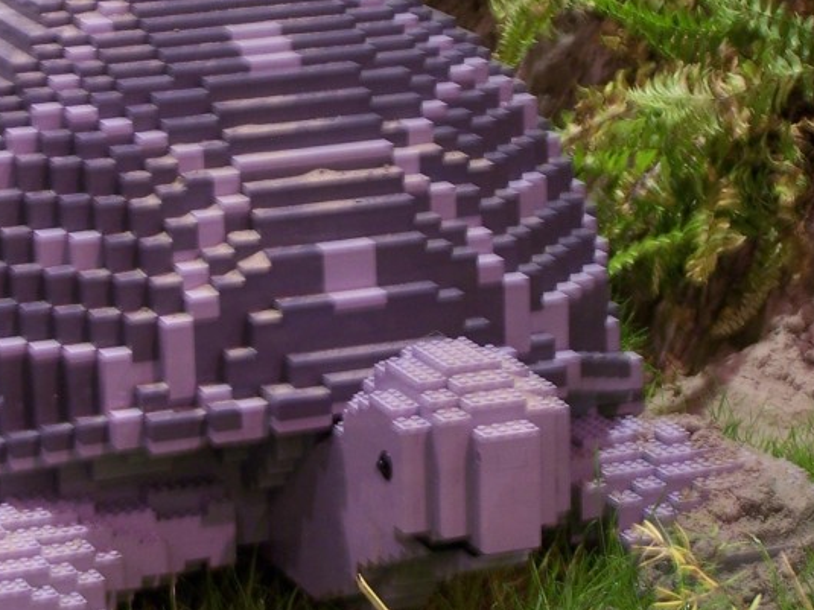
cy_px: 278
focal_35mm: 157
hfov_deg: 12.5
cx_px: 149
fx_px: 3691
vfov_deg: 9.4
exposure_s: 1/2
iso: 80
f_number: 3.2
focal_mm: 13.7
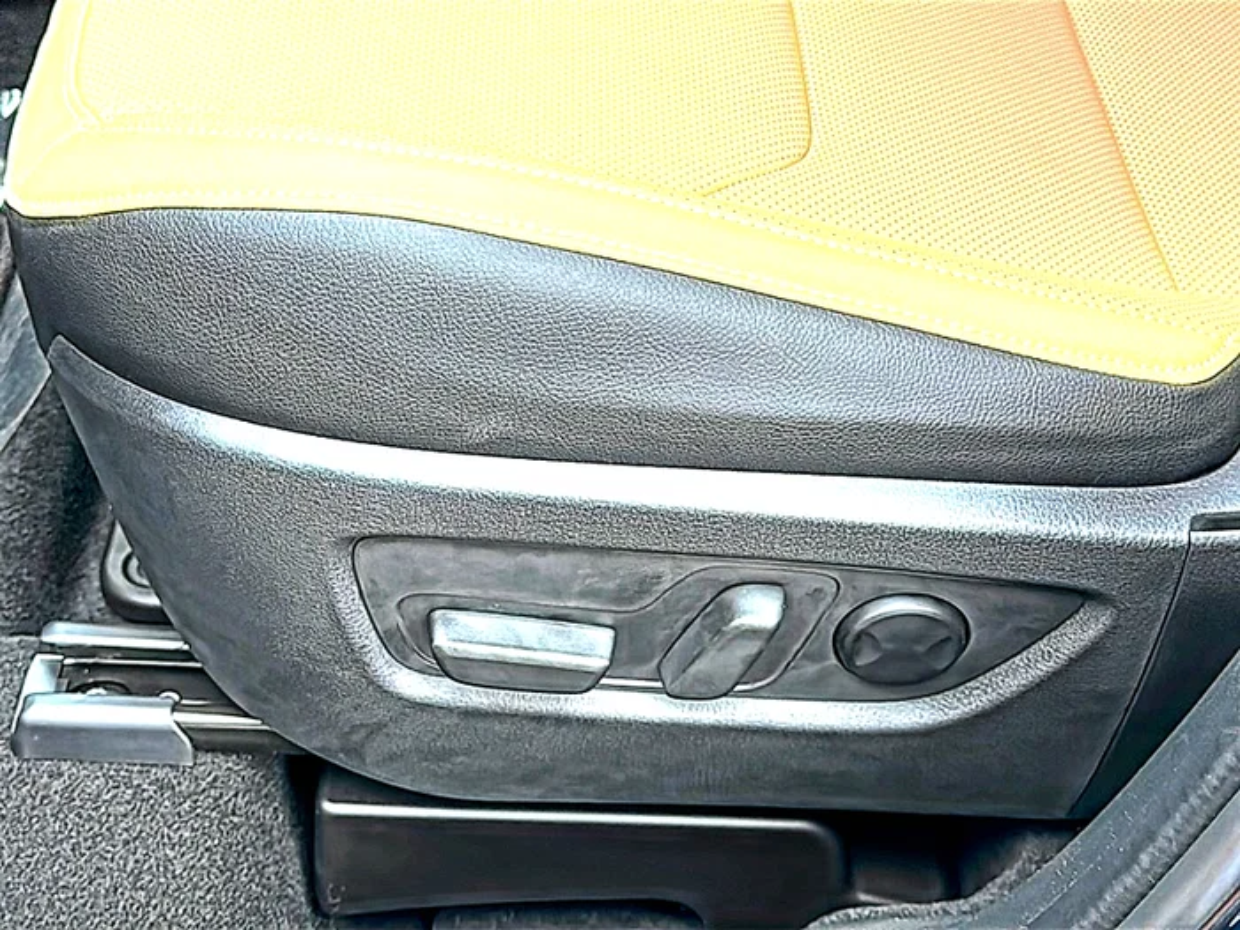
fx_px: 1576
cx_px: 620
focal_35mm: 44
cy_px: 465
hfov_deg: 42.9
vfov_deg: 32.9
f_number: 1.78
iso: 64
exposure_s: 1/208
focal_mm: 6.86
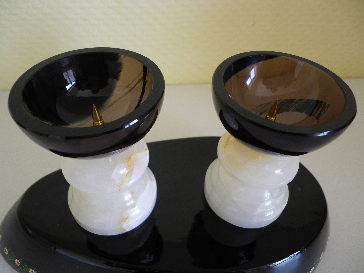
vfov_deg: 49.7
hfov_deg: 63.4
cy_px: 136
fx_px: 294
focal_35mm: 28
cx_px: 182
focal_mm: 4.9
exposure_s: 1/60
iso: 100
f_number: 2.6
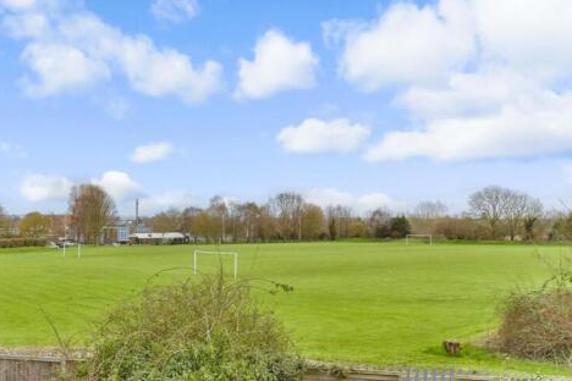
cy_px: 239
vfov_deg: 31.7
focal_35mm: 42
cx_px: 211
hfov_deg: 46.0
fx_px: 667
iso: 640
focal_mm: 20
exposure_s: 1/320
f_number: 9
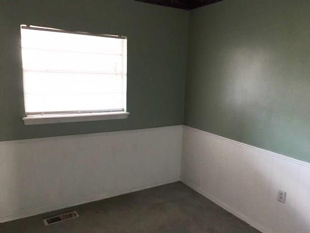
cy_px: 116
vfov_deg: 48.2
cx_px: 155
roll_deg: -2.2
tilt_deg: -6.1
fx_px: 260
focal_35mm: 29
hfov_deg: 61.7
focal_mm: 4.15
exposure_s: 1/24
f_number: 2.2
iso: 200
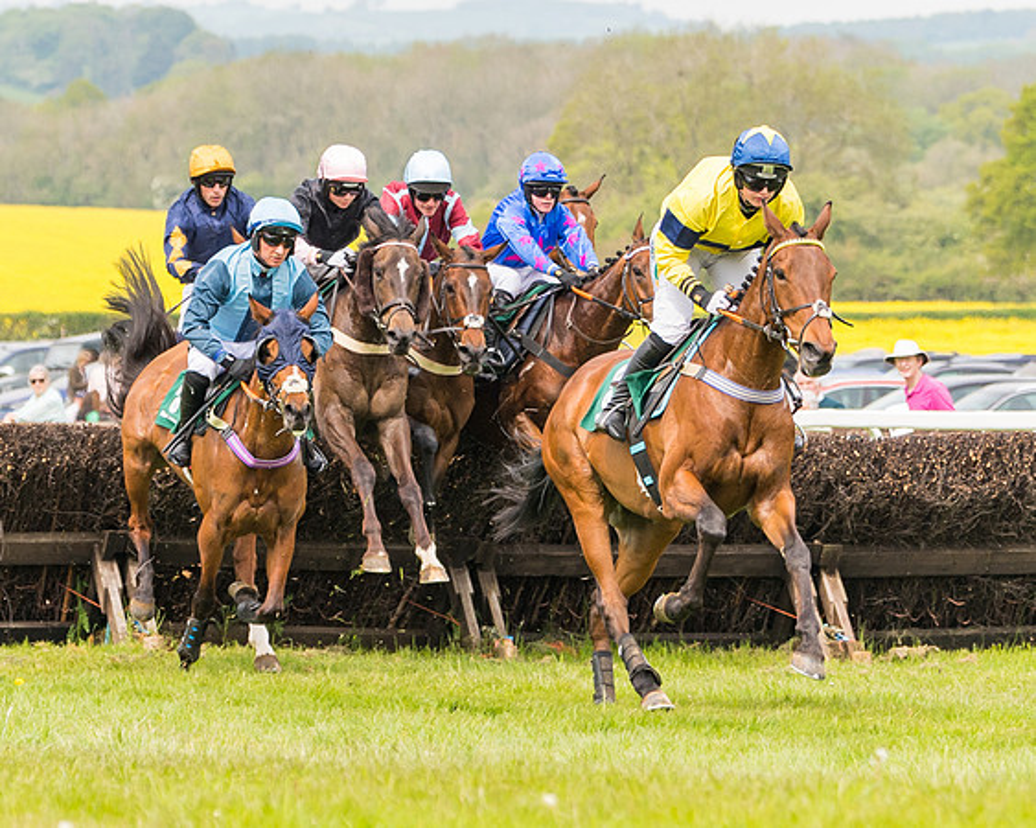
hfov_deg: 6.5
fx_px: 9063
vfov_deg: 5.2
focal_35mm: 296
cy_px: 333
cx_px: 339
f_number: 4
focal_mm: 112
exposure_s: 1/2000
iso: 400
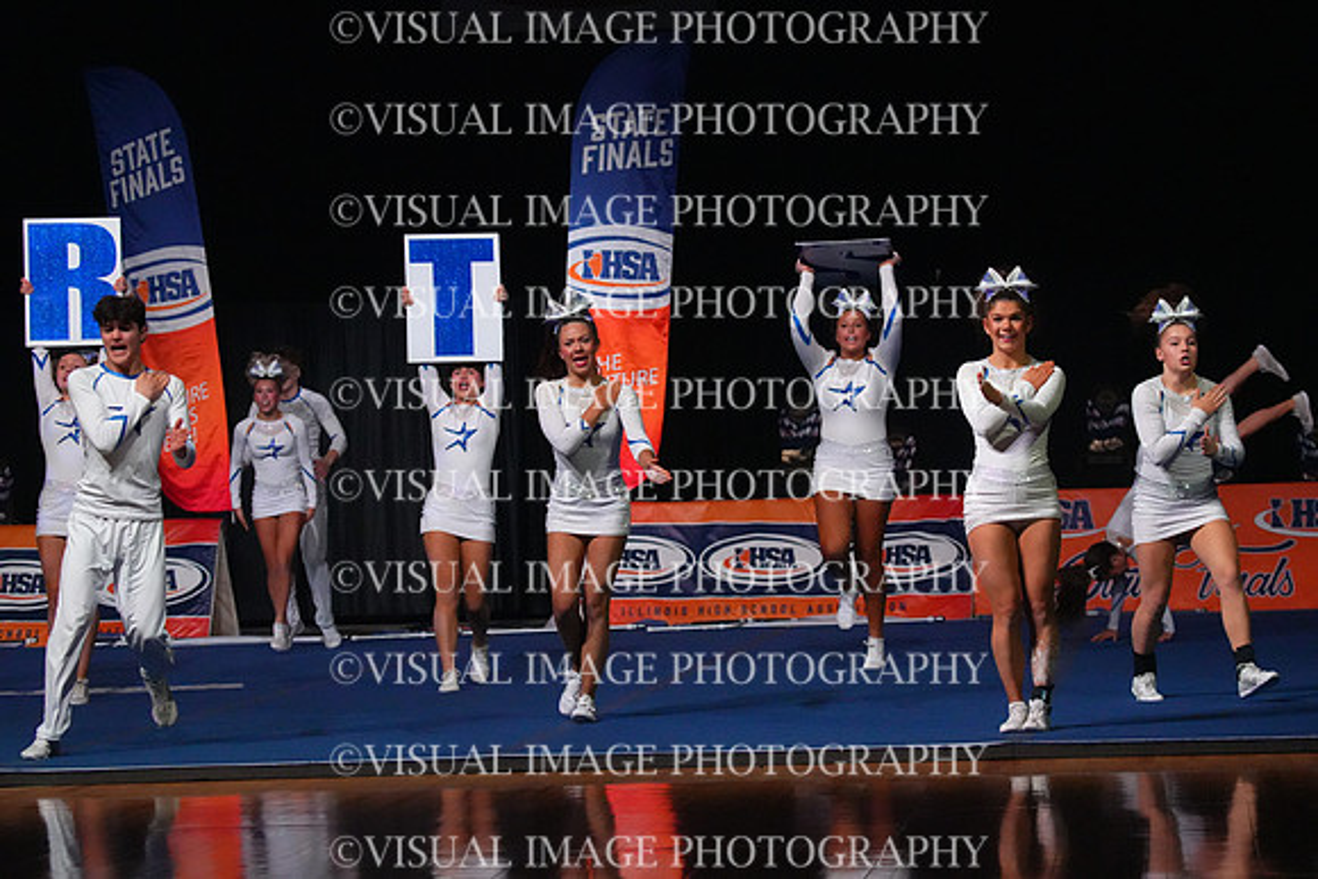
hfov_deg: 15.8
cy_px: 440
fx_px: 4760
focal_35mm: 130
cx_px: 659
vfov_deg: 10.6
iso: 16000
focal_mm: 130
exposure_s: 1/1250
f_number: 5.6
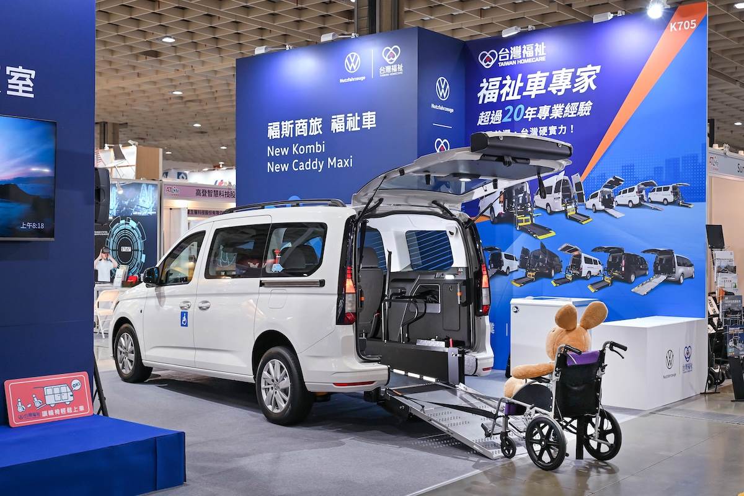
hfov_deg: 46.4
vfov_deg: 31.9
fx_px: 868
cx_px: 372
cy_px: 248
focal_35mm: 42
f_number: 5.6
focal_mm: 42
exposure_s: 1/100
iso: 640
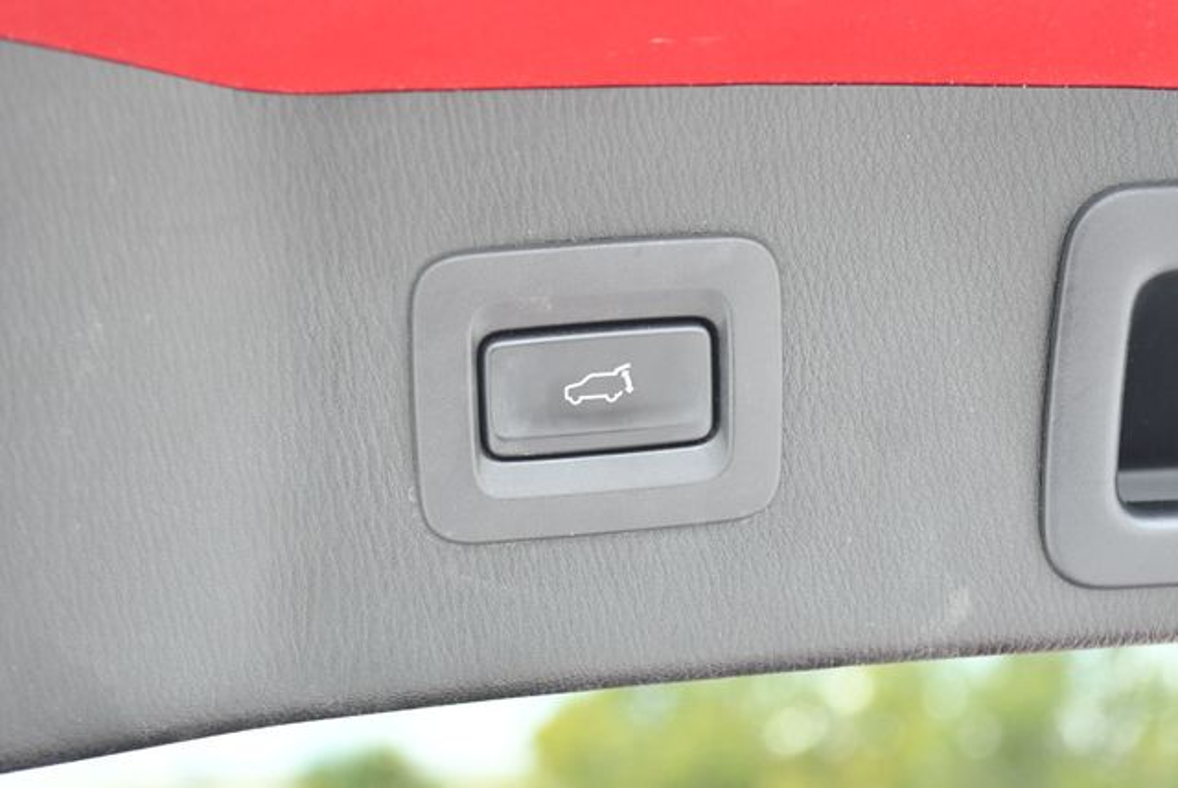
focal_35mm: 72
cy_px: 394
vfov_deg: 19.0
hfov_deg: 28.0
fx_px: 2358
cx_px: 589
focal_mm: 36
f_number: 5
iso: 800
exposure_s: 1/250
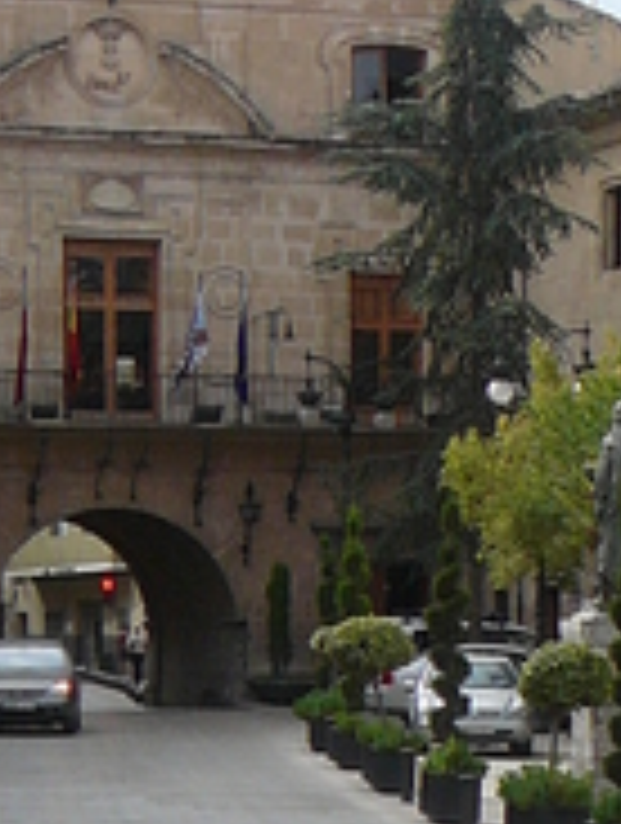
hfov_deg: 9.5
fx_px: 3742
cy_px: 1067
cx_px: 320
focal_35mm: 157
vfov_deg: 12.2
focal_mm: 5.6
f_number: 3
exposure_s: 1/800
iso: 80
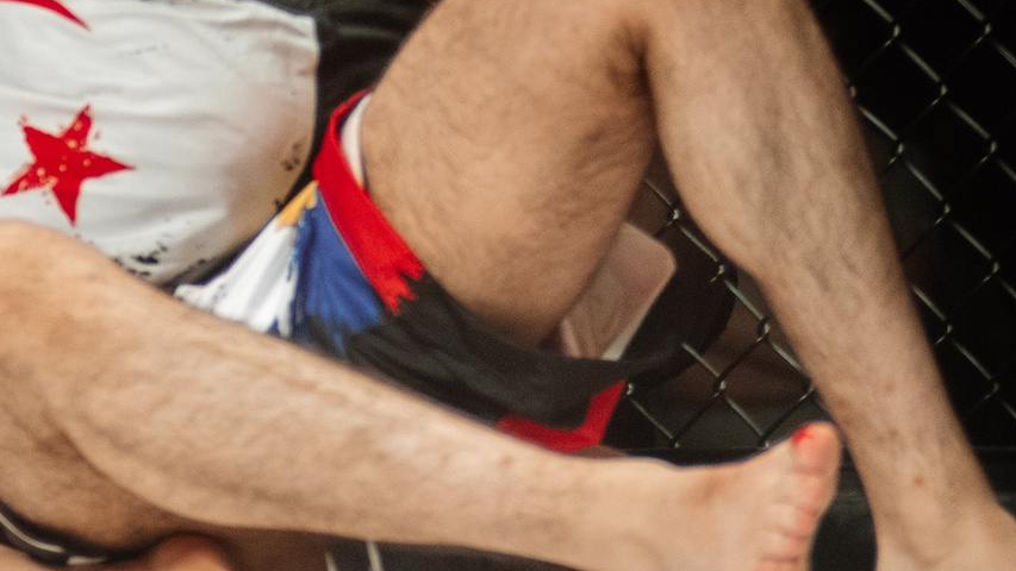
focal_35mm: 369
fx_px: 9942
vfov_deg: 3.3
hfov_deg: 5.8
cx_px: -267
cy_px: -210
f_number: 4
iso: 2000
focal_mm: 116
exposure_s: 1/640
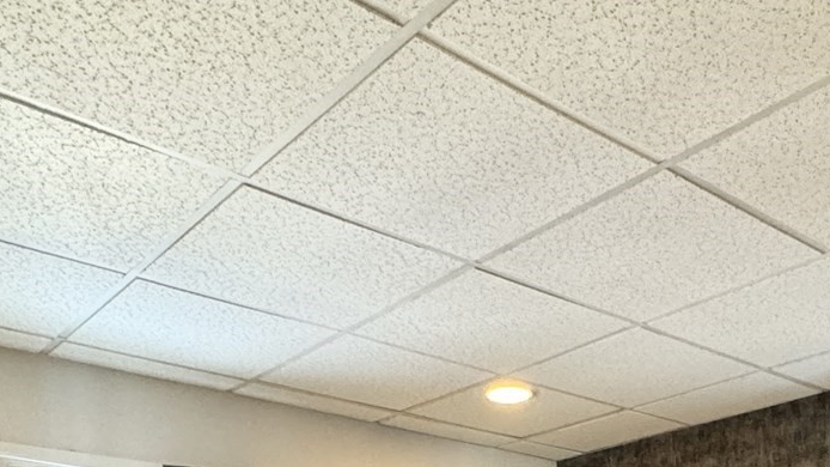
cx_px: 529
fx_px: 990
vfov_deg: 21.2
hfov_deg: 45.0
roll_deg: -1.3
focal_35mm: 45
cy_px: 747
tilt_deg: -4.2
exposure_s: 1/60
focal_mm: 2.22
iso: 500
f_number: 2.2
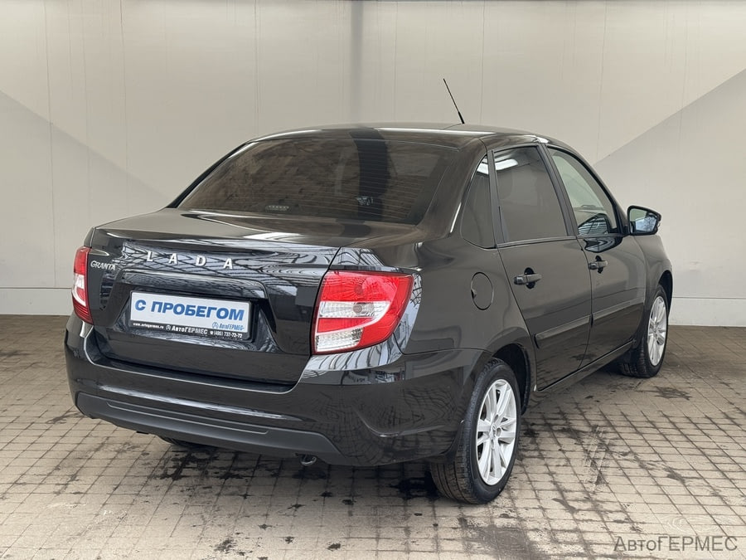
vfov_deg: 30.3
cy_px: 280
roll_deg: -1.5
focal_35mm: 48
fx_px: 1034
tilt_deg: -10.1
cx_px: 373
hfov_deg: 39.7
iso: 64
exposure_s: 1/333
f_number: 1.78
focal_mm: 6.76
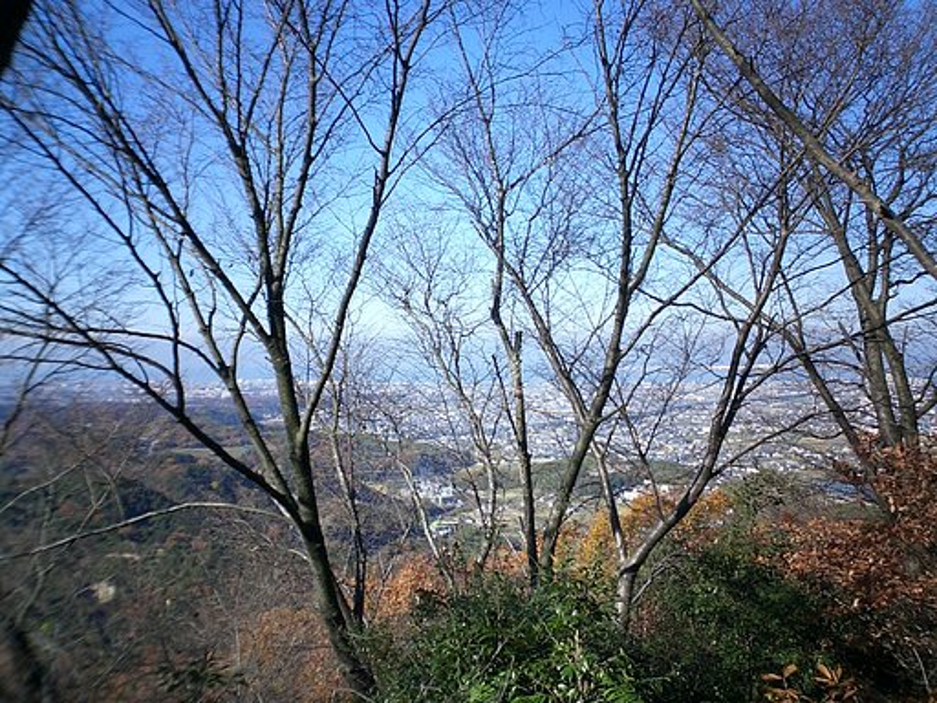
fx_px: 1002
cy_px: 352
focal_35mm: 37
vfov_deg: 38.7
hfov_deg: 50.1
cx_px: 468
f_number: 3.5
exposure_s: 1/800
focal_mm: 5.6
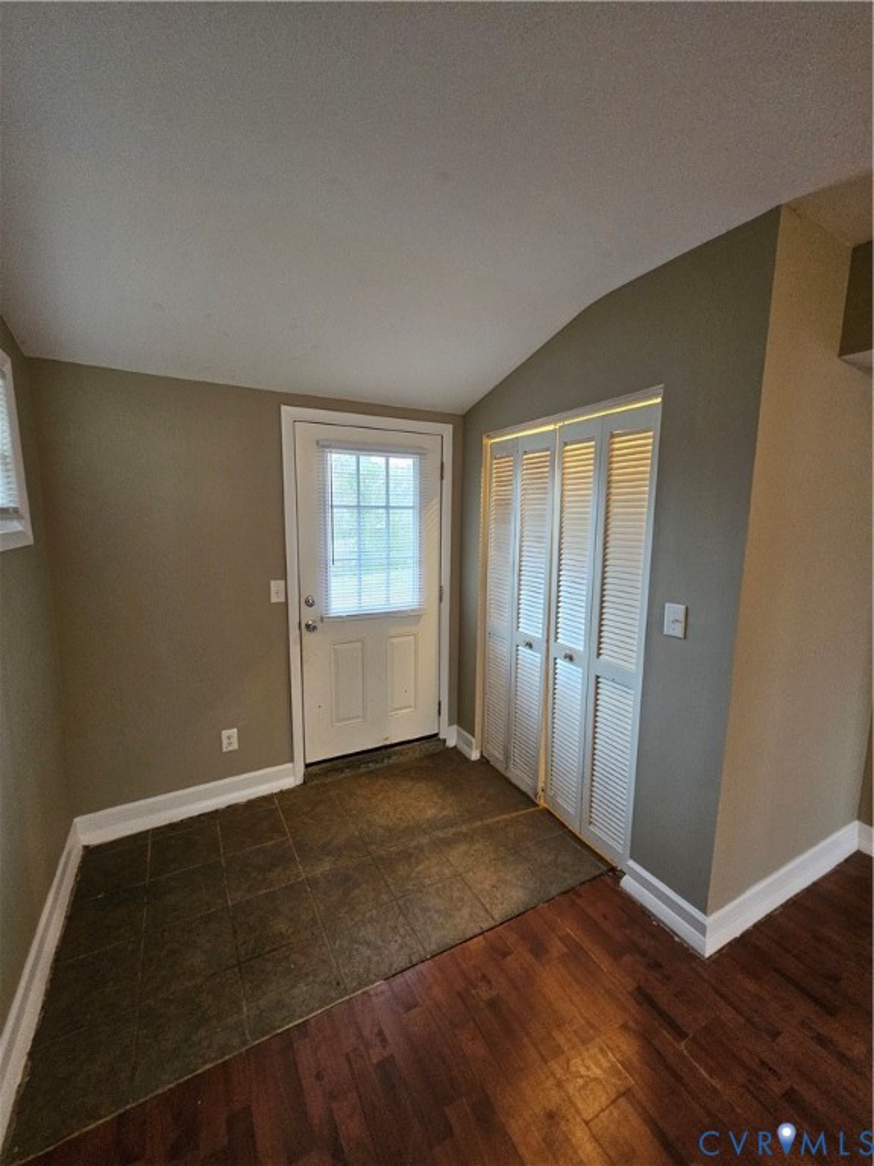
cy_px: 583
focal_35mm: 13
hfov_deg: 89.9
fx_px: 438
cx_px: 437
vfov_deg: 106.2
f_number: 2.2
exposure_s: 1/24
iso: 640
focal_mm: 2.2
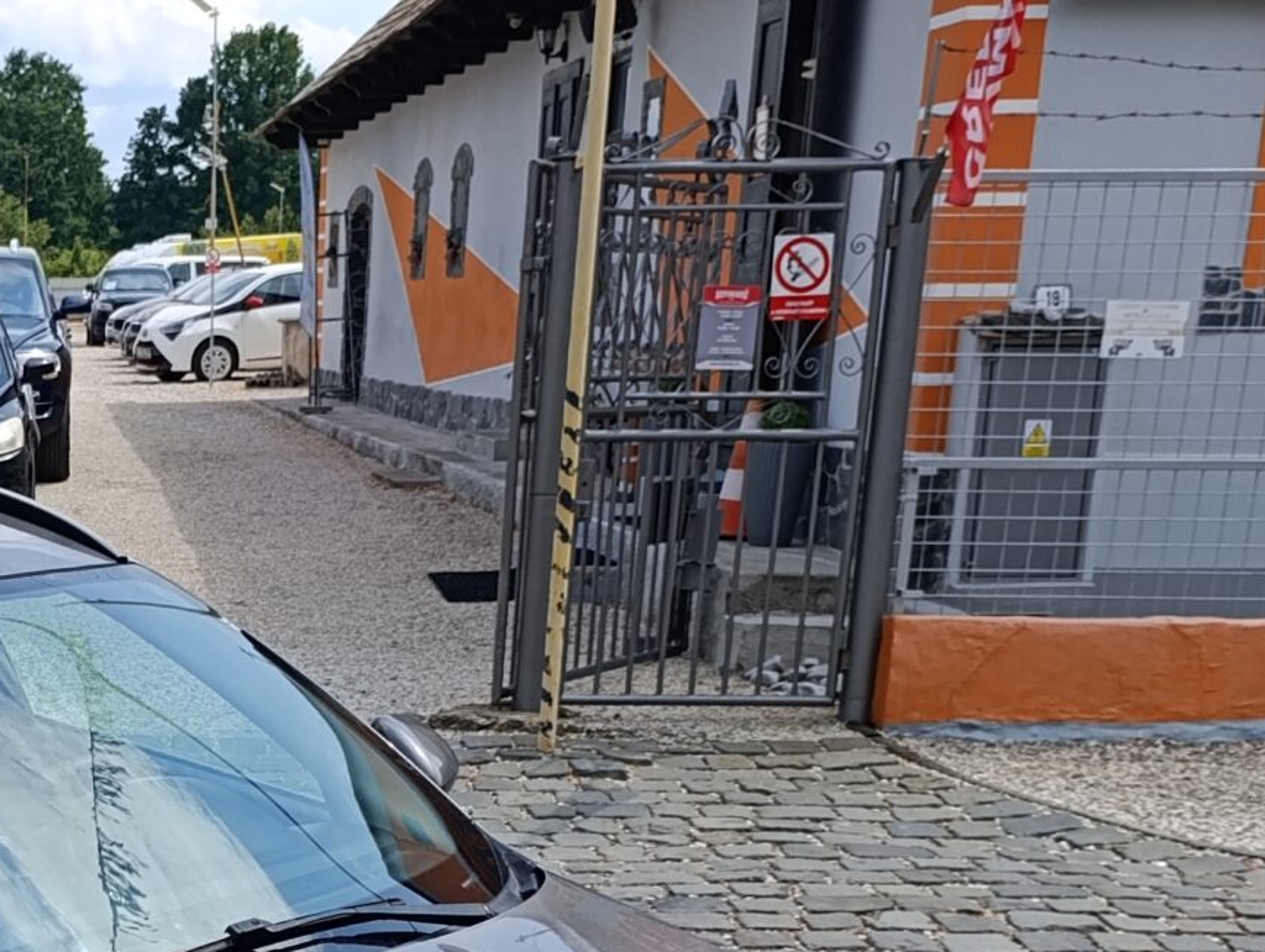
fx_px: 2488
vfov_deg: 20.3
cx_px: -112
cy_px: 1127
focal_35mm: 68
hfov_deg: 26.4
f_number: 1.6
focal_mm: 6.14
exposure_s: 1/568
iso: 50
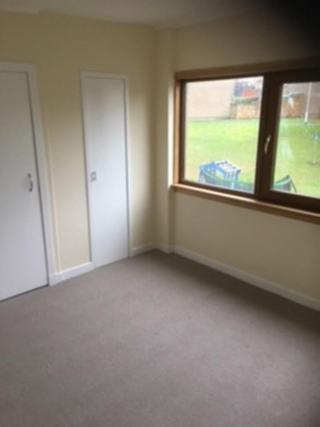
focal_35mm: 29
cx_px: 160
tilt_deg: -15.7
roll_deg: +1.1
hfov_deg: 48.2
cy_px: 214
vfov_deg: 61.7
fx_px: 357
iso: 125
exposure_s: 1/33
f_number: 2.2
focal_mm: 4.15
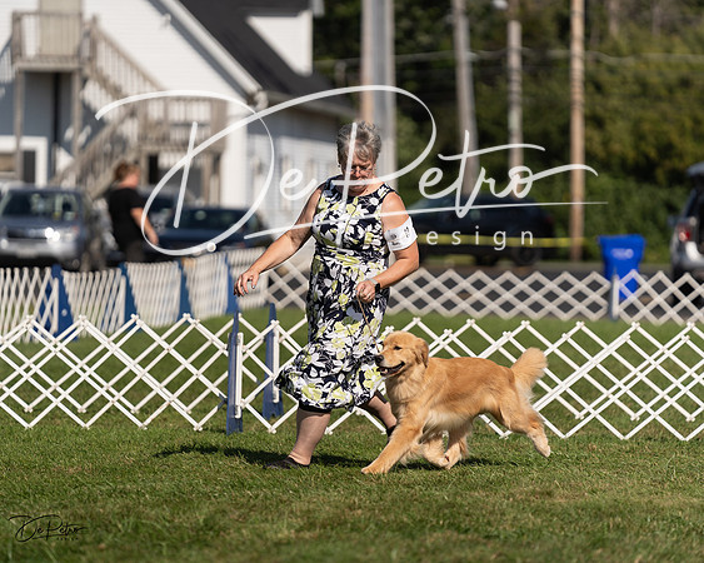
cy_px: 282
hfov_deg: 8.6
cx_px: 352
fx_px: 4691
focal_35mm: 225
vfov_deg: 6.9
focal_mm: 200
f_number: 3.2
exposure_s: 1/2500
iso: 100
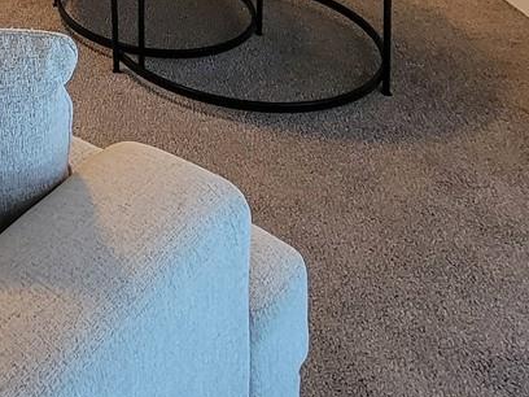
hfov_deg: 32.3
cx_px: -73
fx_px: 779
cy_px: -283
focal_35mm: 51
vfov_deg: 21.1
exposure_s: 1/60
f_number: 2.2
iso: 160
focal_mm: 2.2
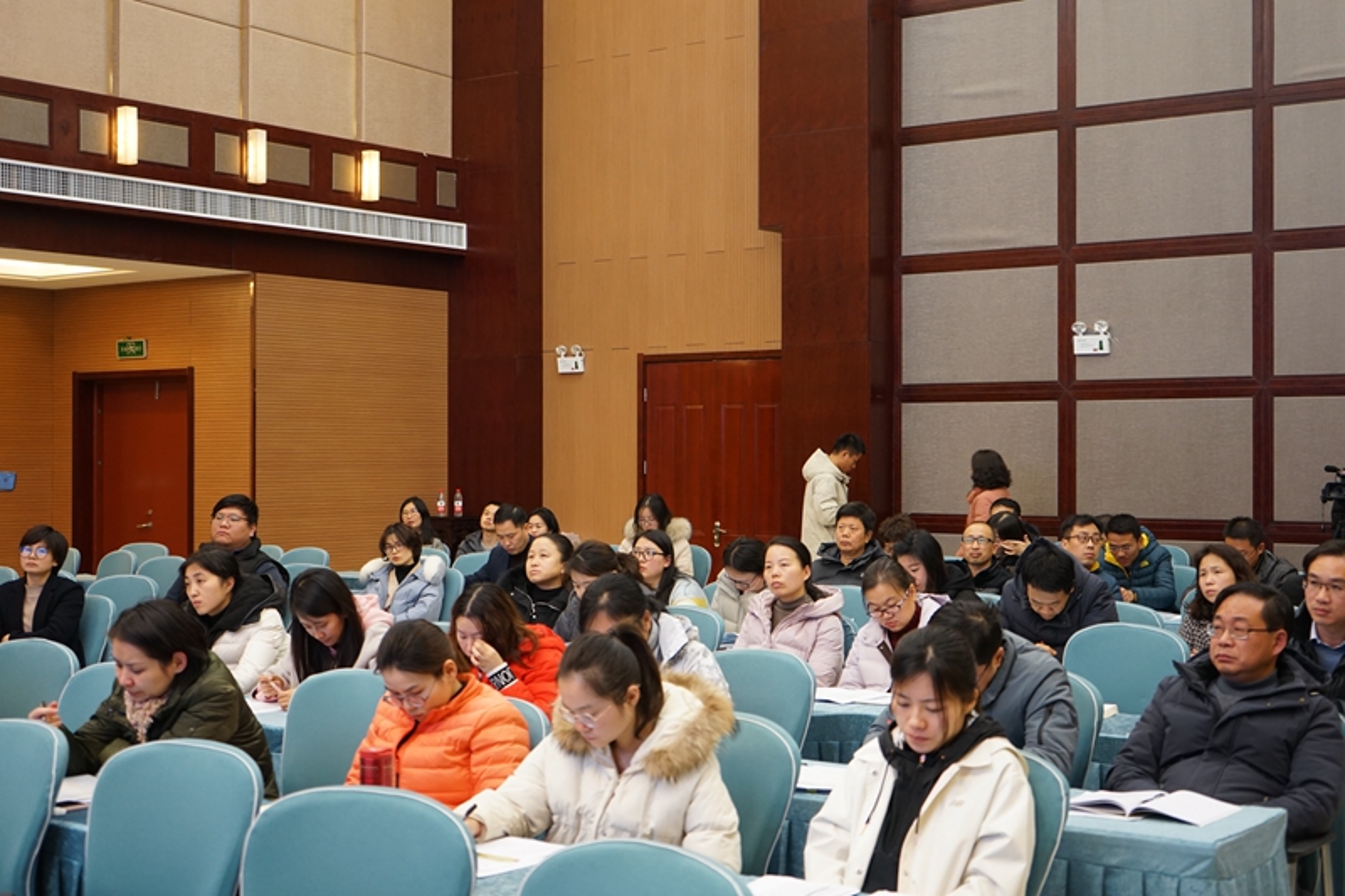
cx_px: 672
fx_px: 1793
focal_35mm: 48
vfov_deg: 28.1
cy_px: 448
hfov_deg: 41.1
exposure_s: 1/60
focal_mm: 48
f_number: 4.5
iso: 800
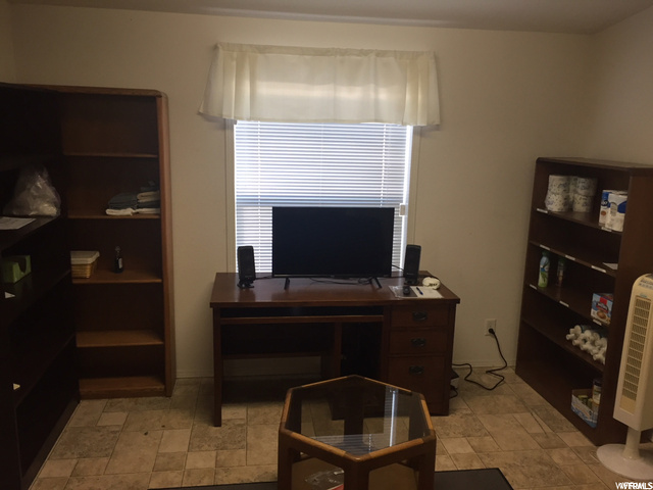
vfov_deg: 48.2
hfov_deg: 61.7
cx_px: 326
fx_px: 547
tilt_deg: -14.6
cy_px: 245
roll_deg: -1.0
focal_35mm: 29
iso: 80
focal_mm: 4.15
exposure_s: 1/30
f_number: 2.2
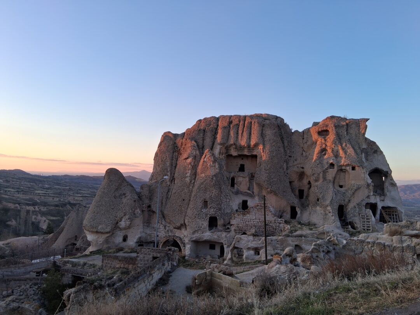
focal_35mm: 26
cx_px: 210
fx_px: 315
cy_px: 158
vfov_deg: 53.1
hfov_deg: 67.3
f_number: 1.8
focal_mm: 3.98
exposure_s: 1/100
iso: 32
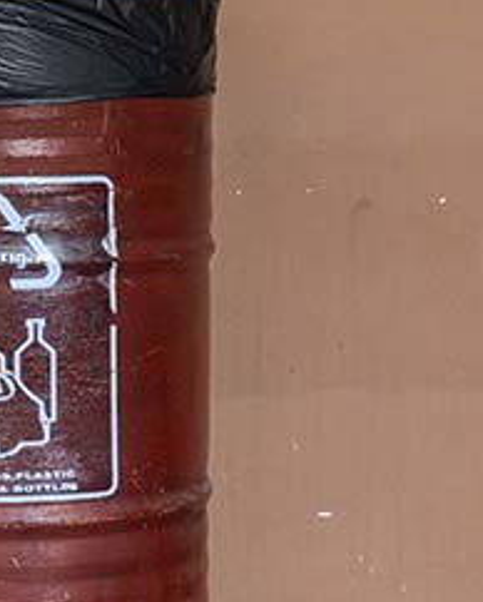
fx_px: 2588
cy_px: 134
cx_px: -530
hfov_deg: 9.8
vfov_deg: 13.2
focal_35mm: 145
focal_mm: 39
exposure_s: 1/200
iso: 1800
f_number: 8
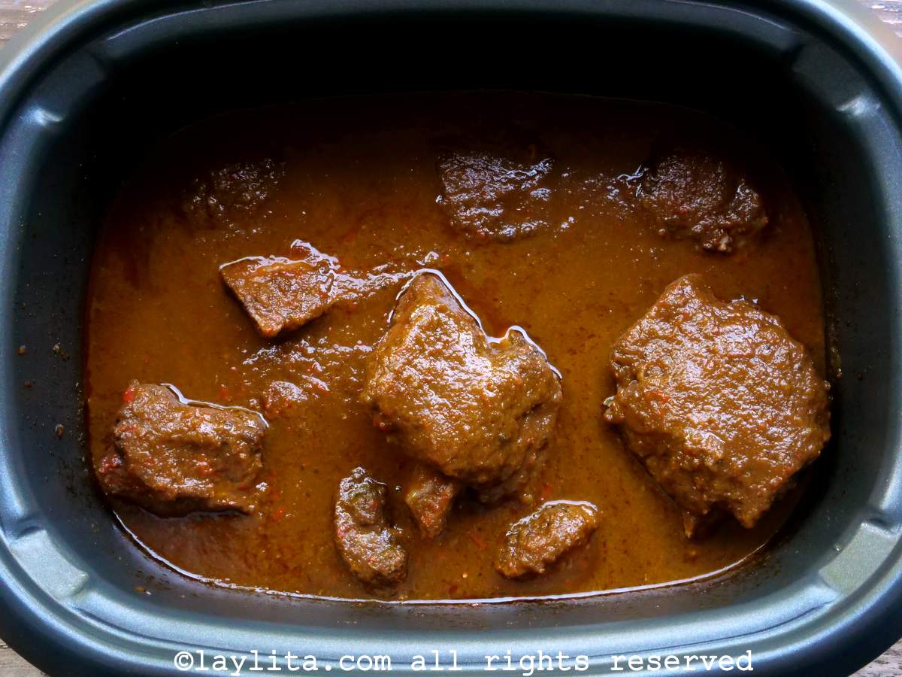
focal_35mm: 32
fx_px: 834
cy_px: 338
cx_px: 451
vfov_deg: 44.2
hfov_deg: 56.8
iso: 3200
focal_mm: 16
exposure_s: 1/20
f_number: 14
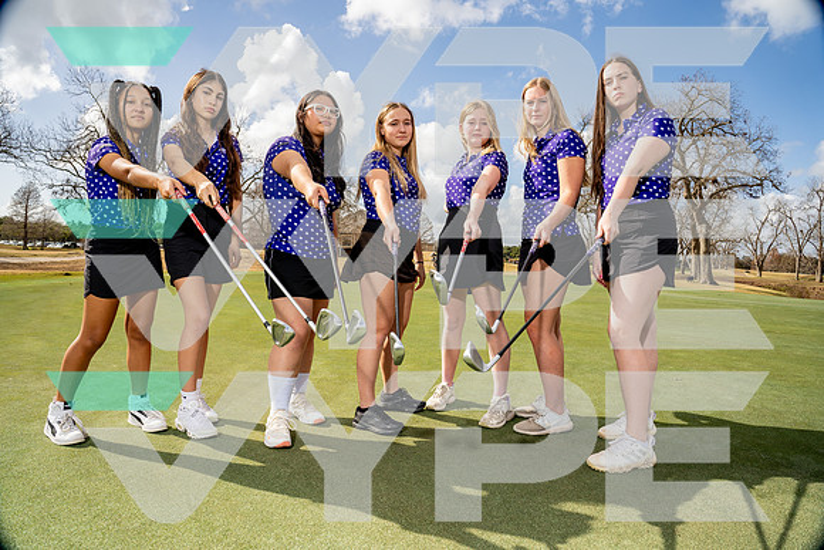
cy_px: 275
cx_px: 412
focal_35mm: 20
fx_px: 458
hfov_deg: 84.0
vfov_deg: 62.0
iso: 100
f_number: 8
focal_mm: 20
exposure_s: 1/250
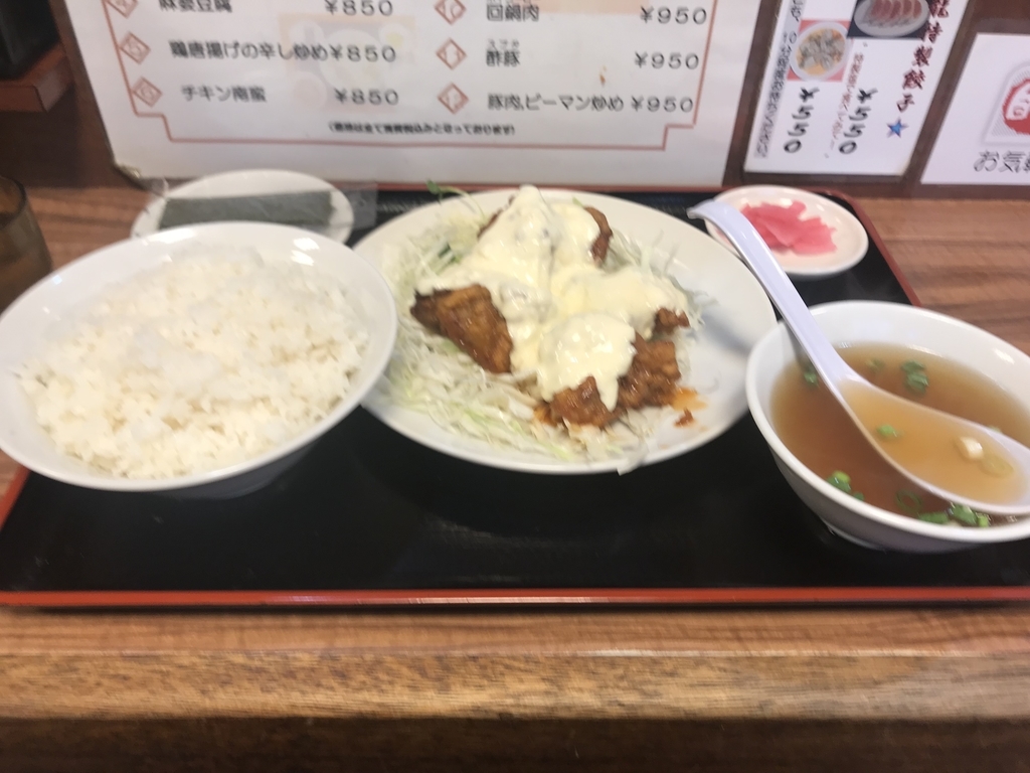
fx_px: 833
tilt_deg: -41.5
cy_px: 386
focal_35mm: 28
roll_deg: -0.5
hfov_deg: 63.4
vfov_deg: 49.7
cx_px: 515
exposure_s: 1/50
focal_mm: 3.99
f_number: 1.8
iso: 20
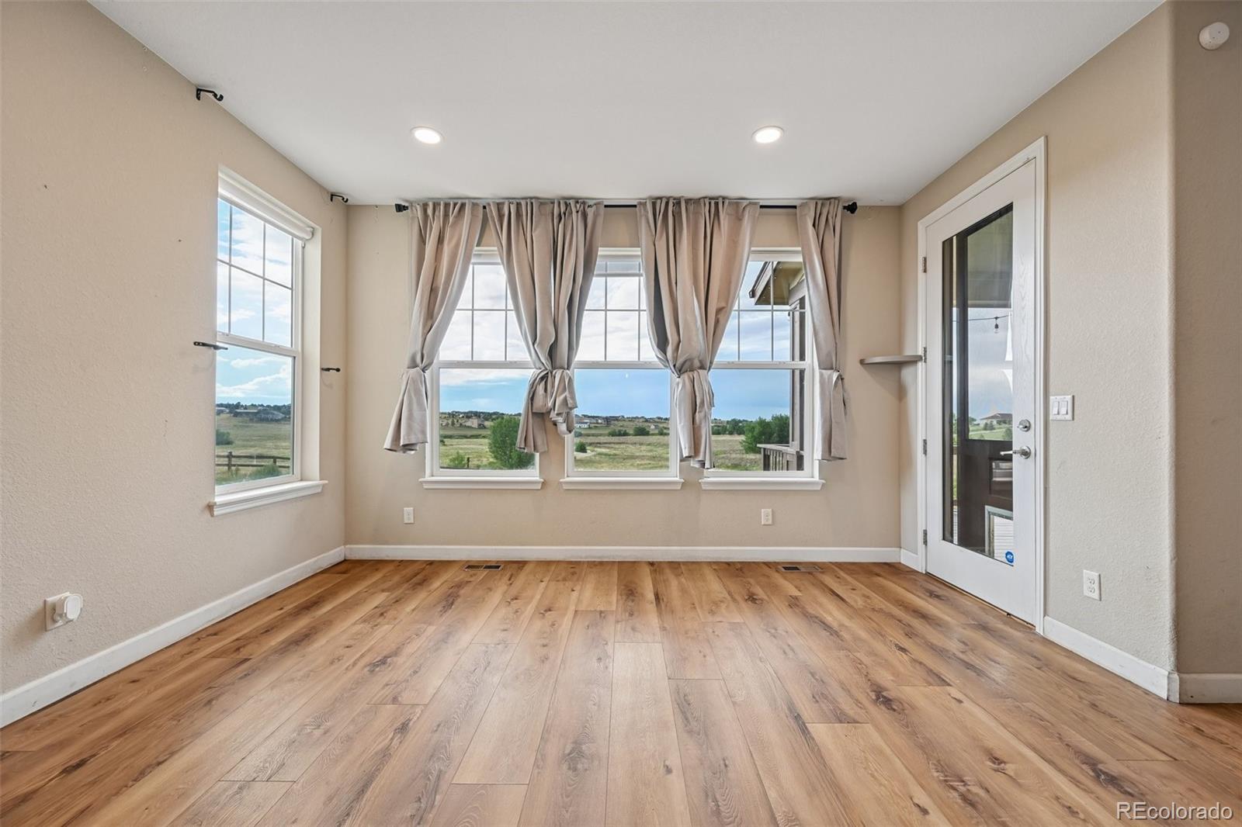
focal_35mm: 14
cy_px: 414
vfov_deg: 81.2
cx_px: 621
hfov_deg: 104.3
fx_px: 483
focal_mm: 14
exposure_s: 1/15
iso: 90
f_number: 9
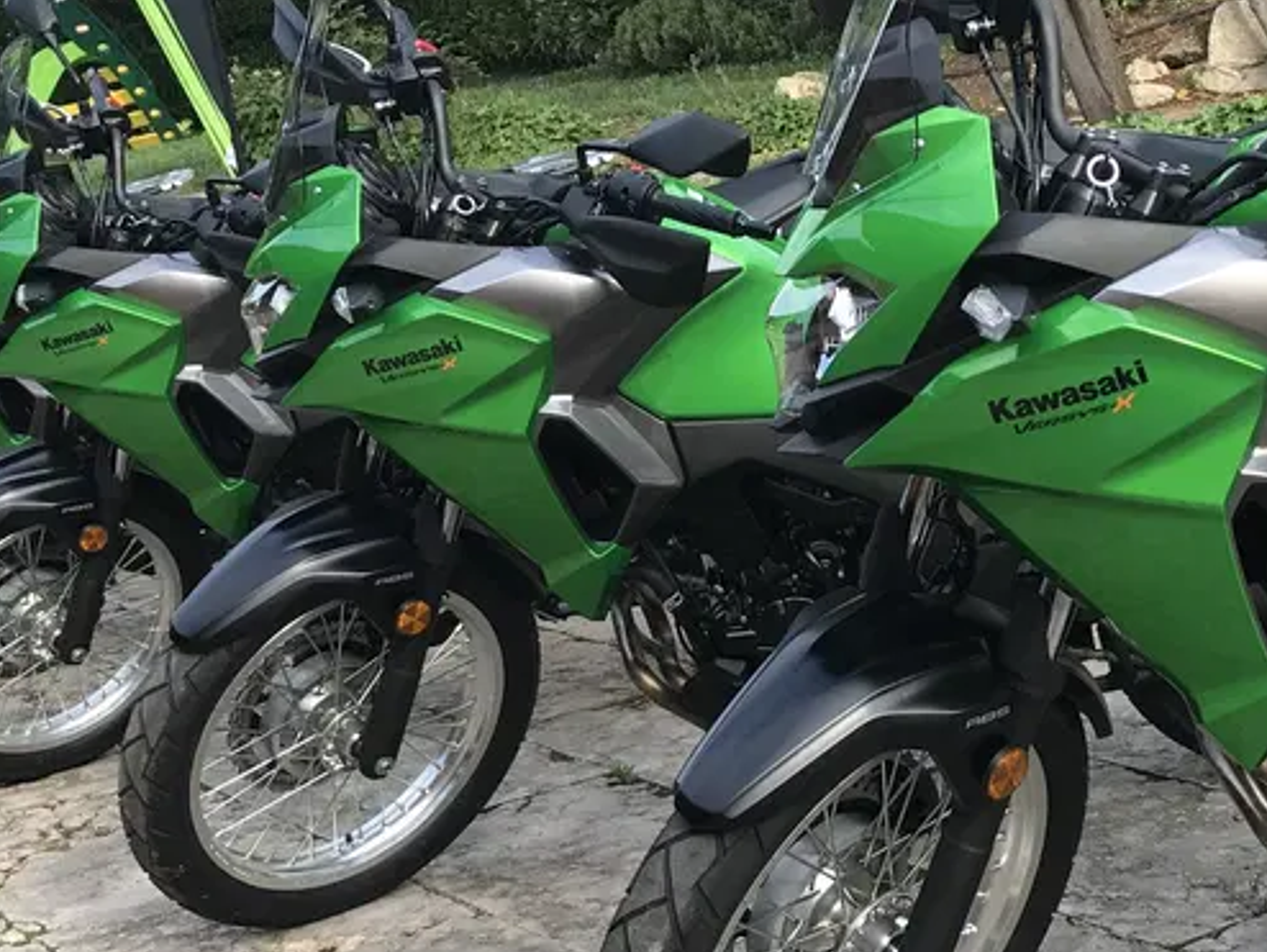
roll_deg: +6.9
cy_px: 575
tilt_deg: -10.7
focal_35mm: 68
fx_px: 2490
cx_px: 1103
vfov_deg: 21.6
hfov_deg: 27.7
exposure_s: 1/463
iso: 20
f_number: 1.8
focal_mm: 3.99
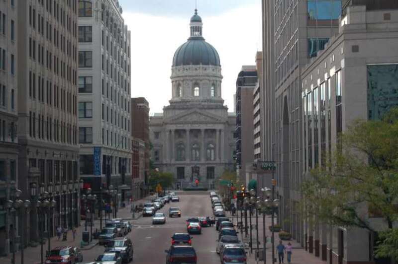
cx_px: 199
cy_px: 132
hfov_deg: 24.6
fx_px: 911
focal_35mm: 82
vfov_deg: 16.5
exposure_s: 1/40
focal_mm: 55
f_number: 16
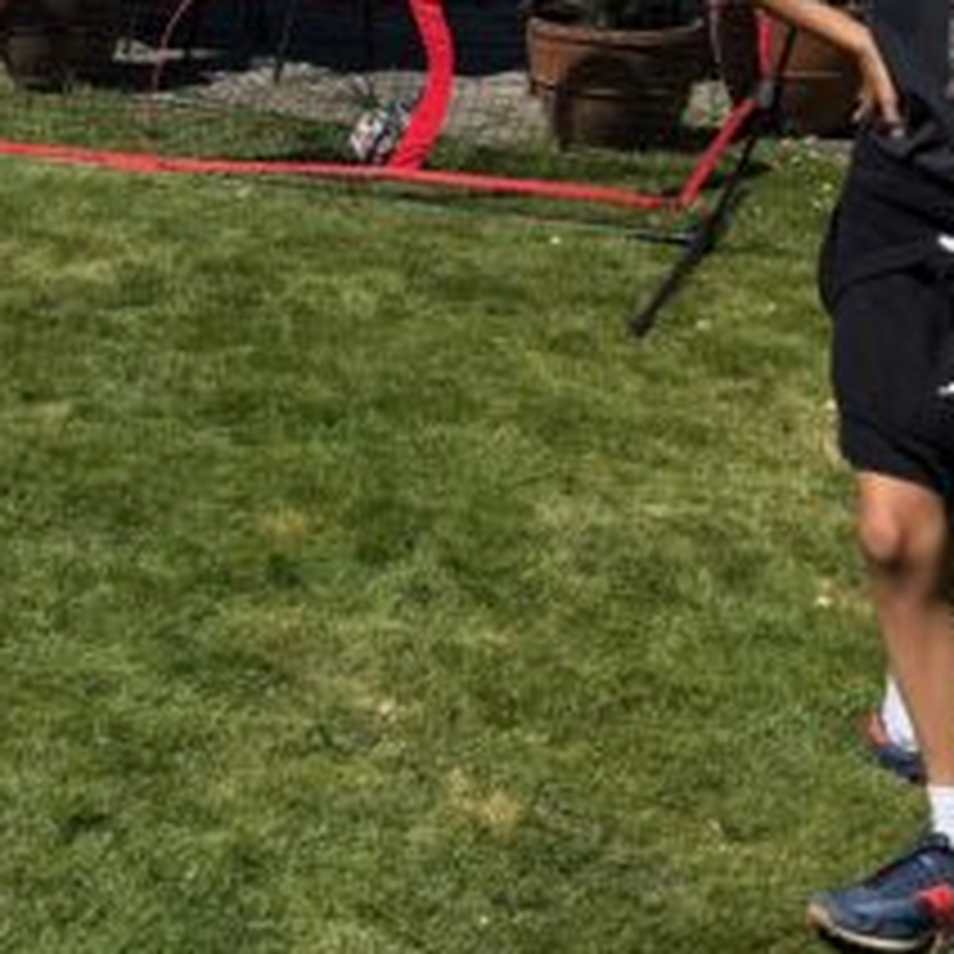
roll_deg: -1.9
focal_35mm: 77
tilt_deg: -9.2
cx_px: 86
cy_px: -117
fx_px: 2401
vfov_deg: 21.3
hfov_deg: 21.9
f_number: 1.78
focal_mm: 6.76
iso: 80
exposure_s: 1/7353
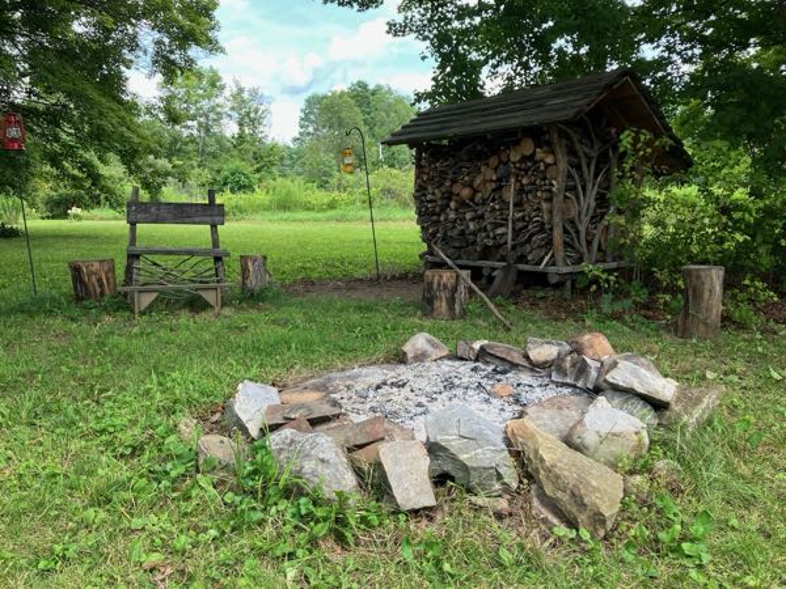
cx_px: 393
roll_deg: +0.6
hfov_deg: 63.4
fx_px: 636
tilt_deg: -7.3
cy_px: 294
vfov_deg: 49.7
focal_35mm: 28
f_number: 1.8
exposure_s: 1/160
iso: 25
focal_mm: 3.99
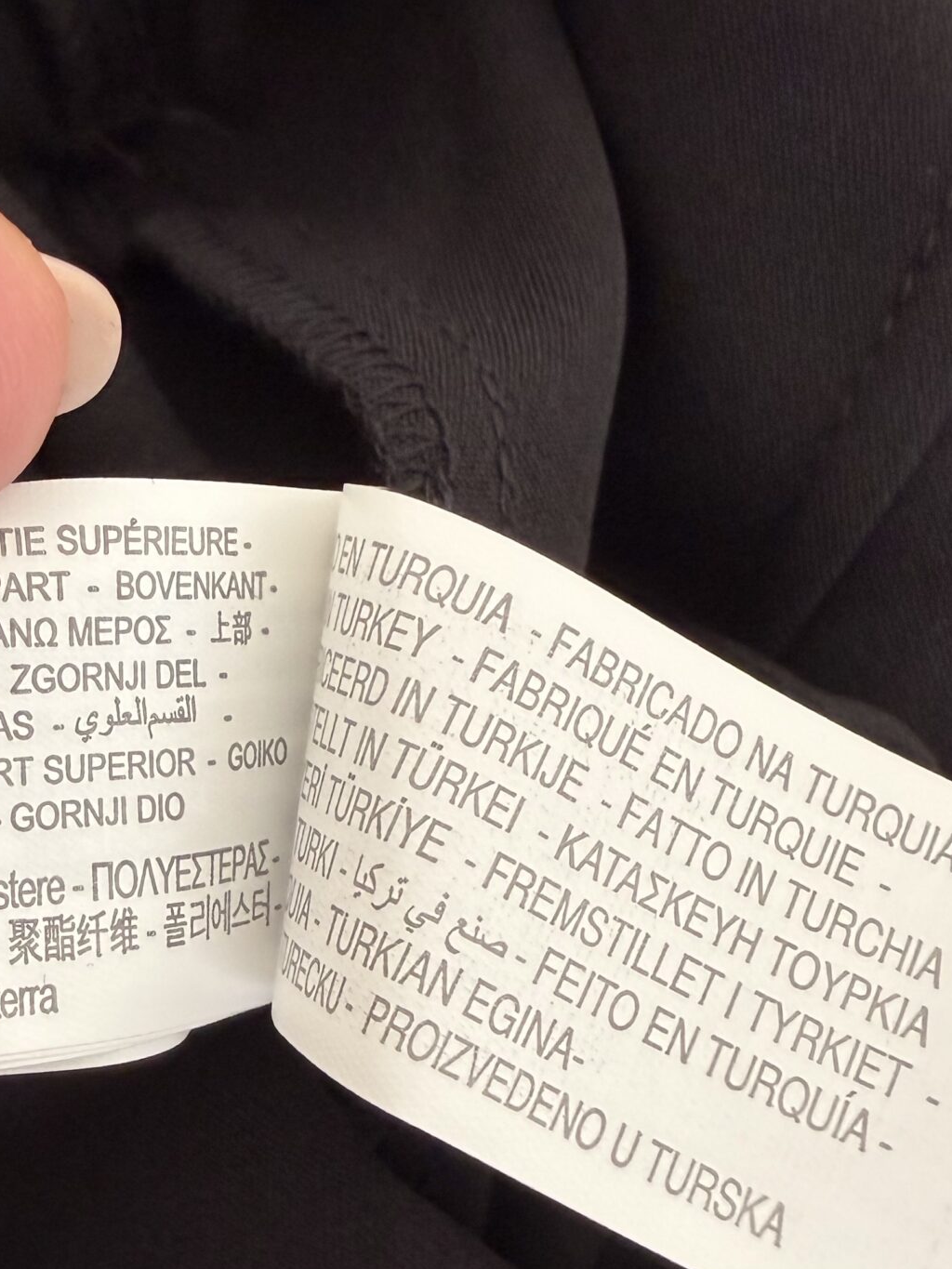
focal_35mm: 45
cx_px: 109
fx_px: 1650
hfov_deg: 30.8
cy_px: 981
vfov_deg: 40.6
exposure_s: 1/121
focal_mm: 2.22
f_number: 2.2
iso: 160
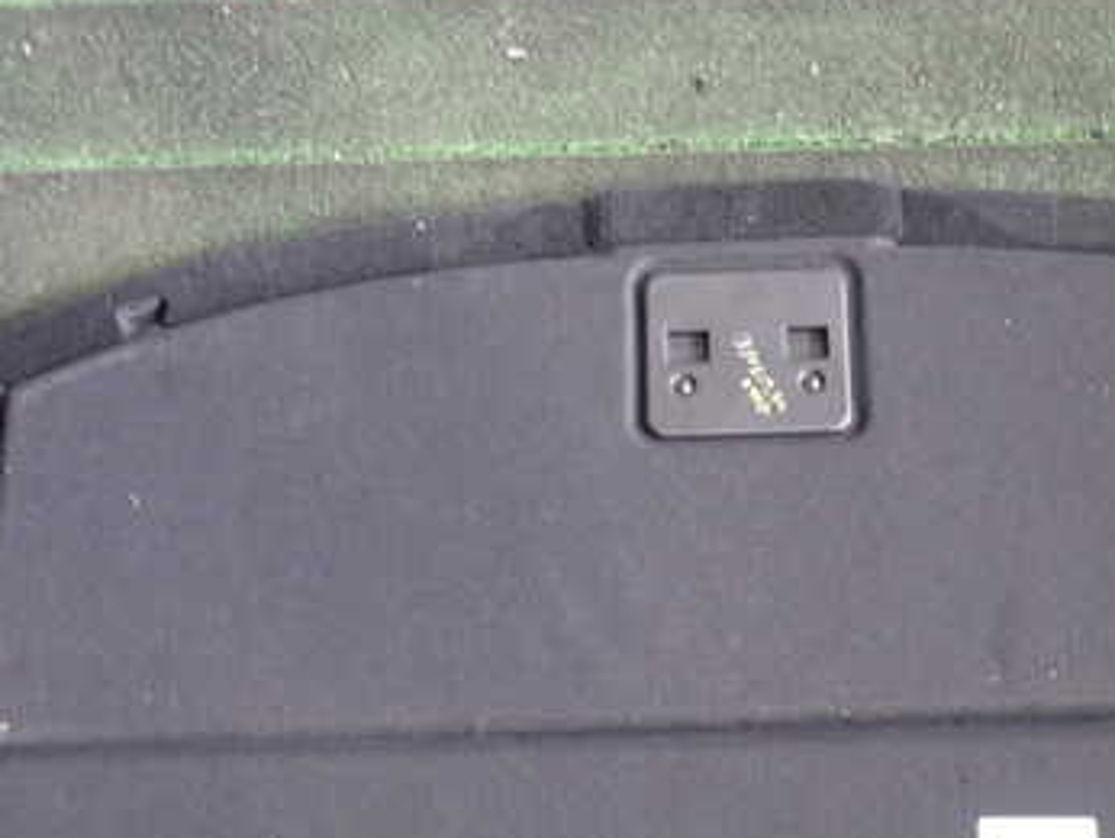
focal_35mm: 52
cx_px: 735
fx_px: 1676
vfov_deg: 27.8
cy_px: 580
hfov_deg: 36.5
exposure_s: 1/30
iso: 640
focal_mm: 5.4
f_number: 2.3
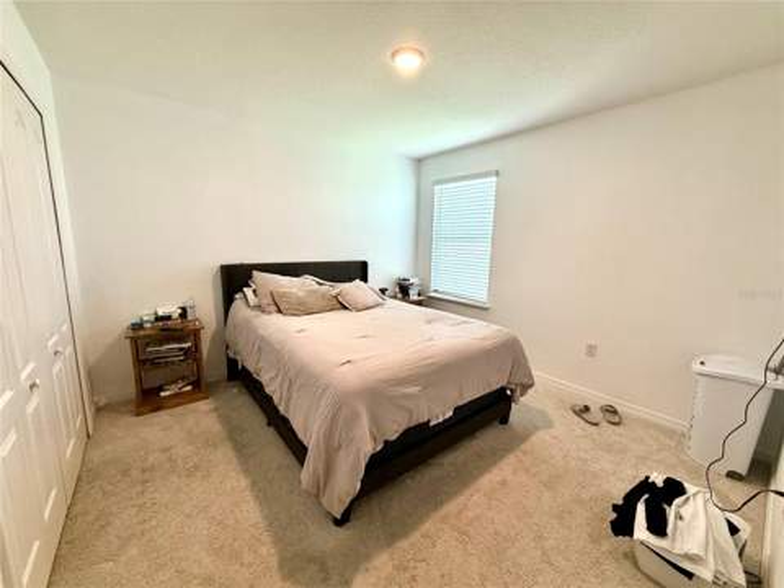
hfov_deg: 102.1
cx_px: 392
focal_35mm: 14
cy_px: 294
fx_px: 317
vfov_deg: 85.7
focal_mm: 2.22
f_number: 2.2
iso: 160
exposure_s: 1/120
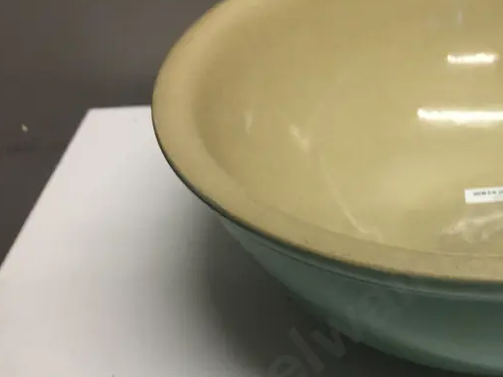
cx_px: 444
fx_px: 843
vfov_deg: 25.1
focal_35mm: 58
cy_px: 255
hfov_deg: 31.8
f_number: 2.2
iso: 40
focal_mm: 4.15
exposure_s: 1/33
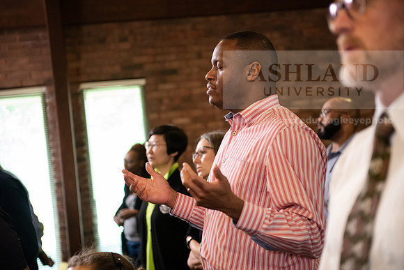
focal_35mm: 70
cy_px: 135
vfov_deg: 19.5
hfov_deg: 28.8
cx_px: 202
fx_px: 786
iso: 4000
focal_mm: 70
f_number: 2.8
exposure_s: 1/160
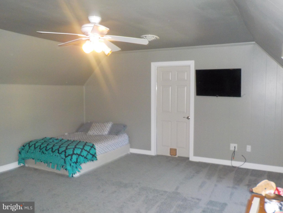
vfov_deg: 46.8
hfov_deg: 60.0
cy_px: 106
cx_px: 142
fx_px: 245
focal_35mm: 30
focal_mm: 4.1
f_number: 3.3
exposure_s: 1/30
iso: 450
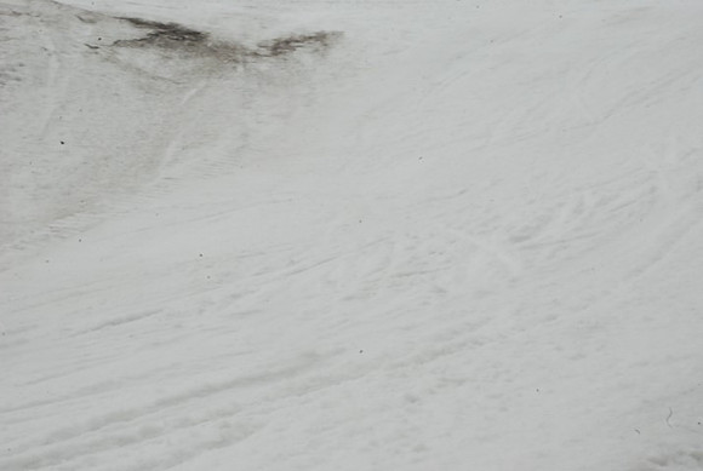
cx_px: 352
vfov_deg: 14.8
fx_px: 1819
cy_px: 236
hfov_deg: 21.9
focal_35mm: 93
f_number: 32
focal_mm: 62
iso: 1000
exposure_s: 1/20
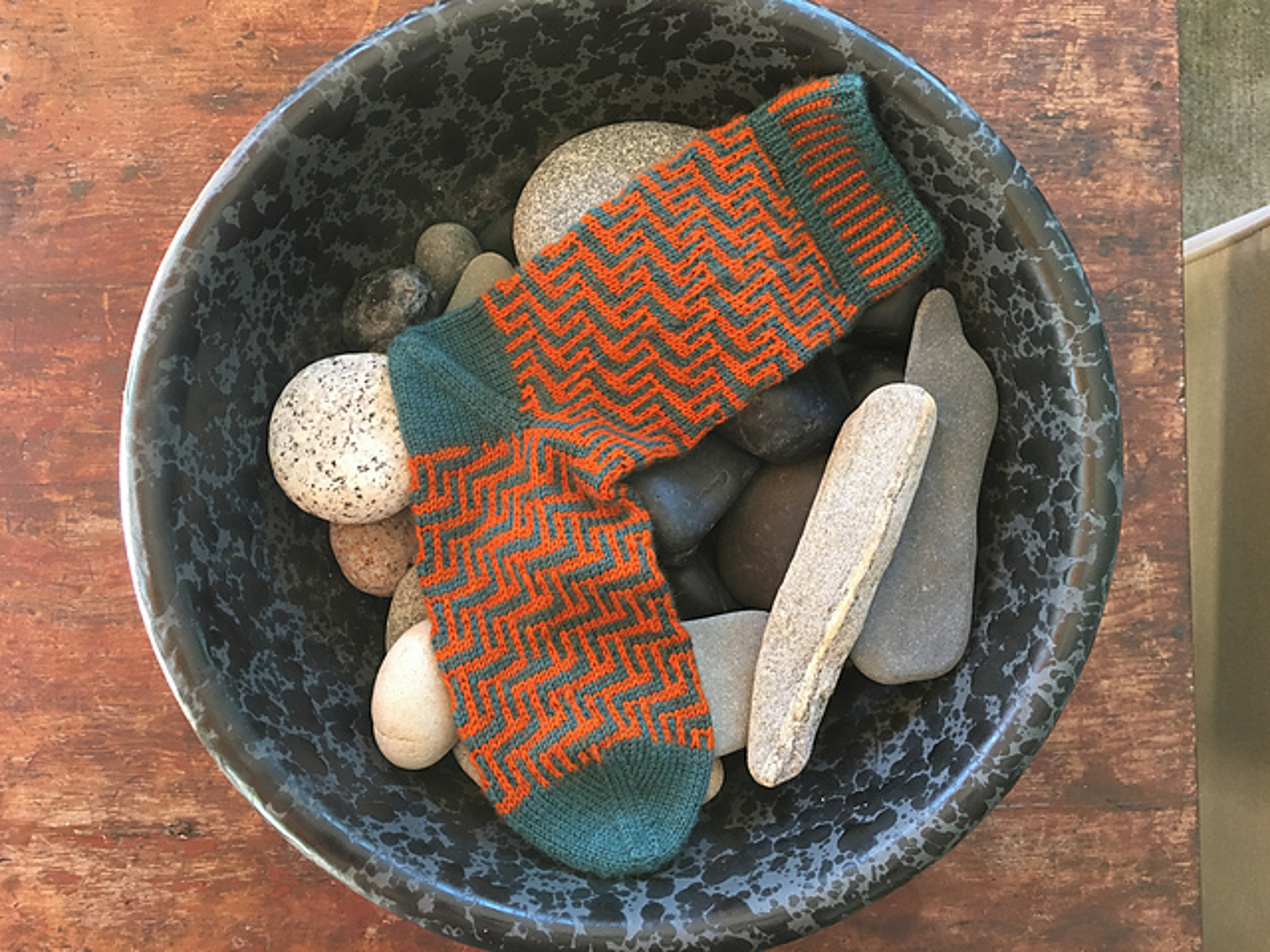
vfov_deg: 48.2
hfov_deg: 61.7
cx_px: 635
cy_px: 476
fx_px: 1064
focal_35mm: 29
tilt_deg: -86.9
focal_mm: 4.15
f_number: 2.2
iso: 32
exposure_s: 1/15
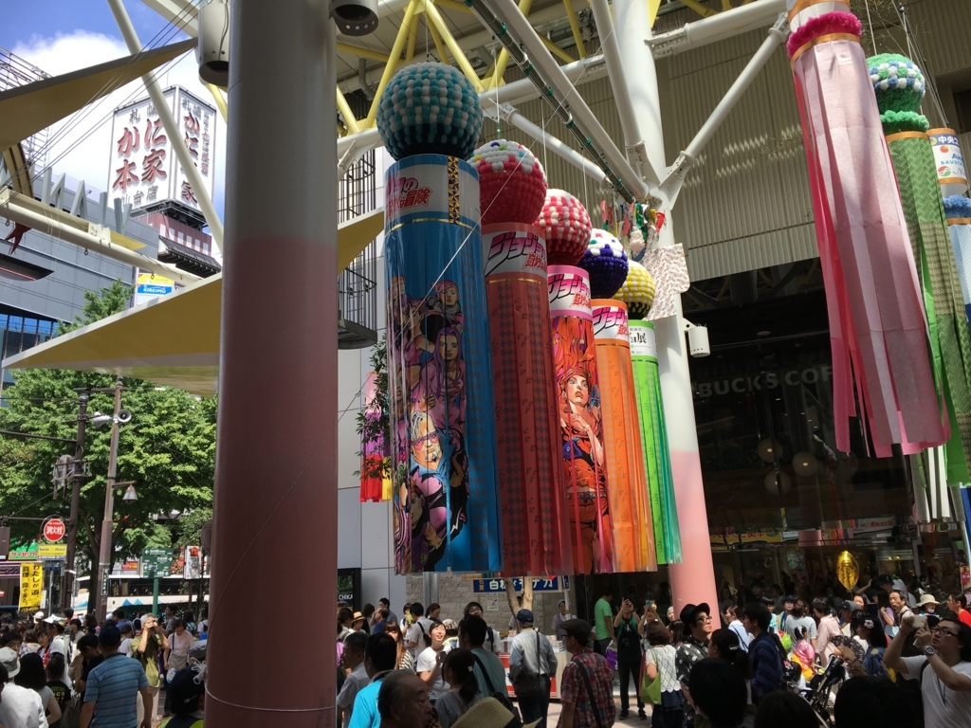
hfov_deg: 61.7
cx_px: 486
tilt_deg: +17.7
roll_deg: +2.1
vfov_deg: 48.2
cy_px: 364
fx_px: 813
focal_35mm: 29
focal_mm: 4.15
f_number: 2.2
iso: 25
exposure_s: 1/810
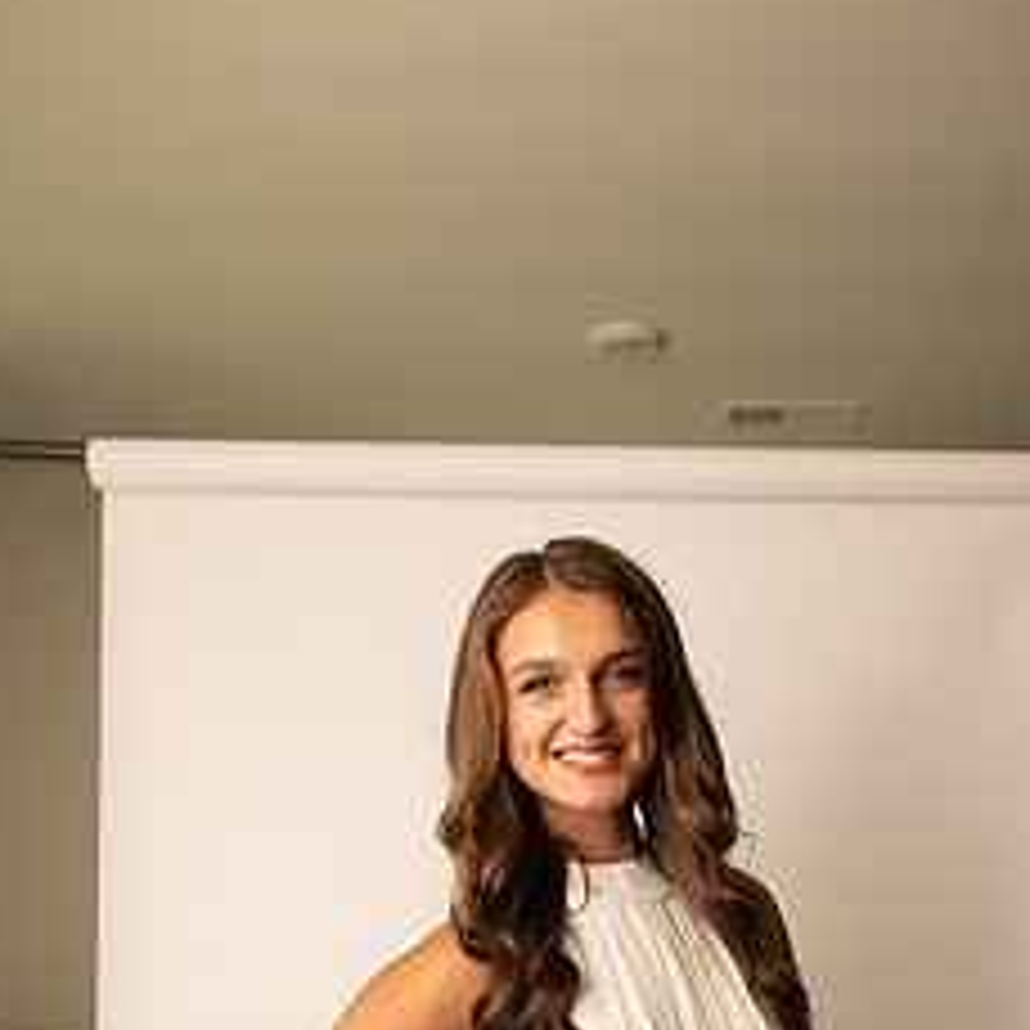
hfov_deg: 41.8
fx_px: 1347
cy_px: 981
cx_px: 576
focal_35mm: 40
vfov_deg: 38.2
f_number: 3.2
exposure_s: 1/160
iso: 100
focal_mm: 24
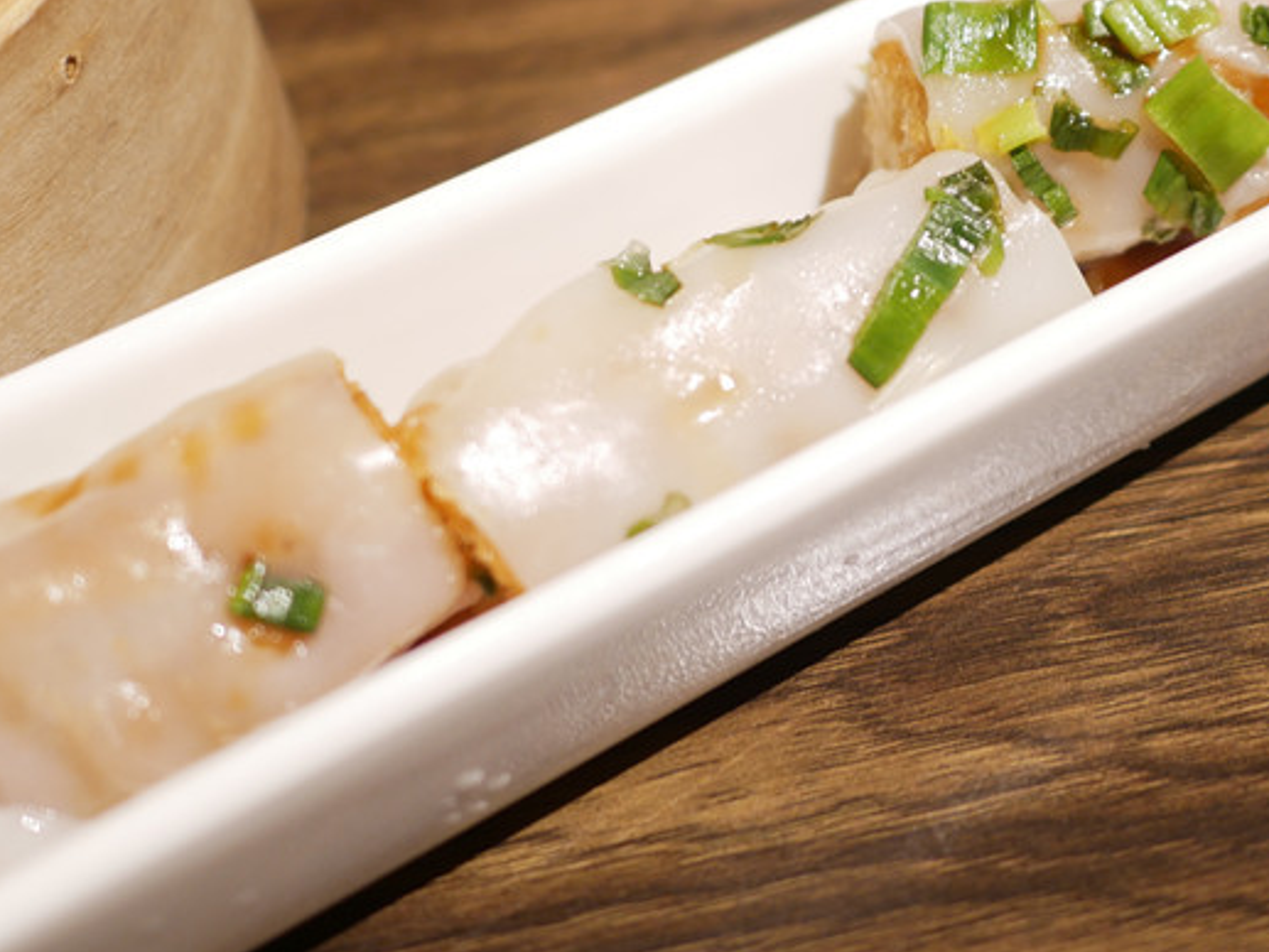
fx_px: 2127
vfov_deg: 25.1
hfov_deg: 32.5
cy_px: 307
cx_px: 982
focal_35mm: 58
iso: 250
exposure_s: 1/60
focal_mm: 15
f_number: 1.7
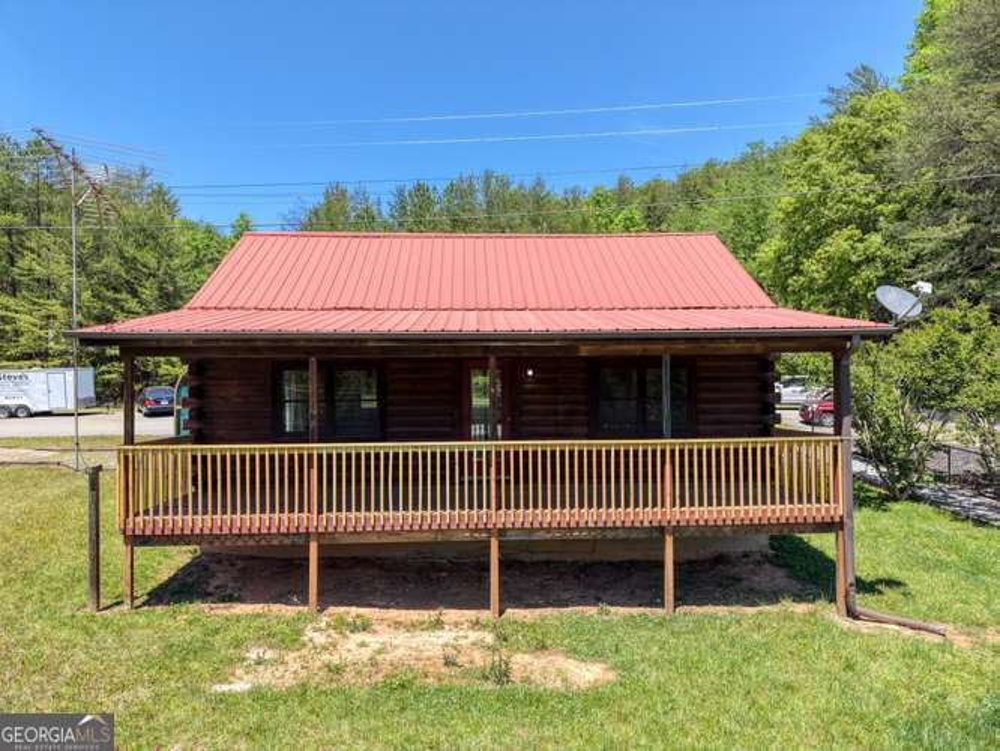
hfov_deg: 71.6
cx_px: 500
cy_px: 376
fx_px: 694
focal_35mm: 24
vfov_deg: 56.8
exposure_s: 1/5000
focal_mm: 8.67
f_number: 1.8
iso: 200
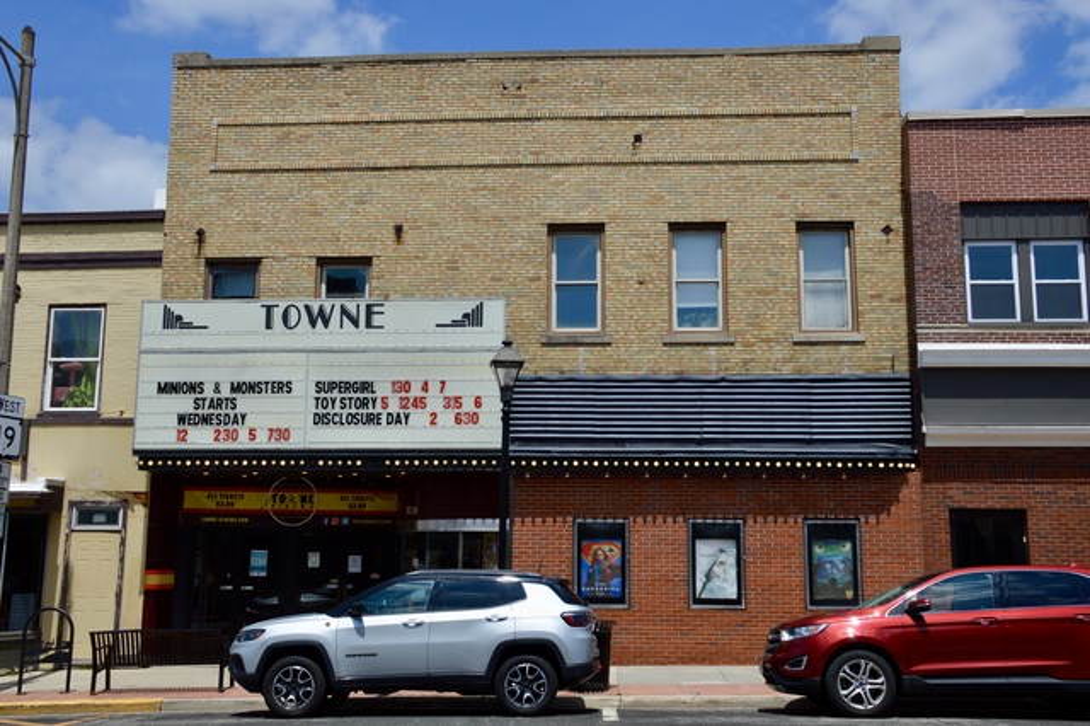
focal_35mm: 36
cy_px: 363
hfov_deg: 53.2
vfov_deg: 36.8
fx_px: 1089
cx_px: 545
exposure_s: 1/320
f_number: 9
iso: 100
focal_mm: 24
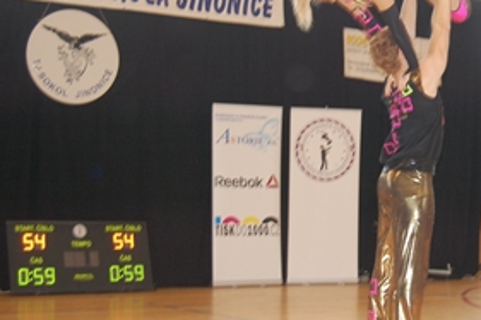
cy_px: 187
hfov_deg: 25.1
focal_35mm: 80
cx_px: 349
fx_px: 1068
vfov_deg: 17.0
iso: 720
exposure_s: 1/60
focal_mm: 30
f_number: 4.2
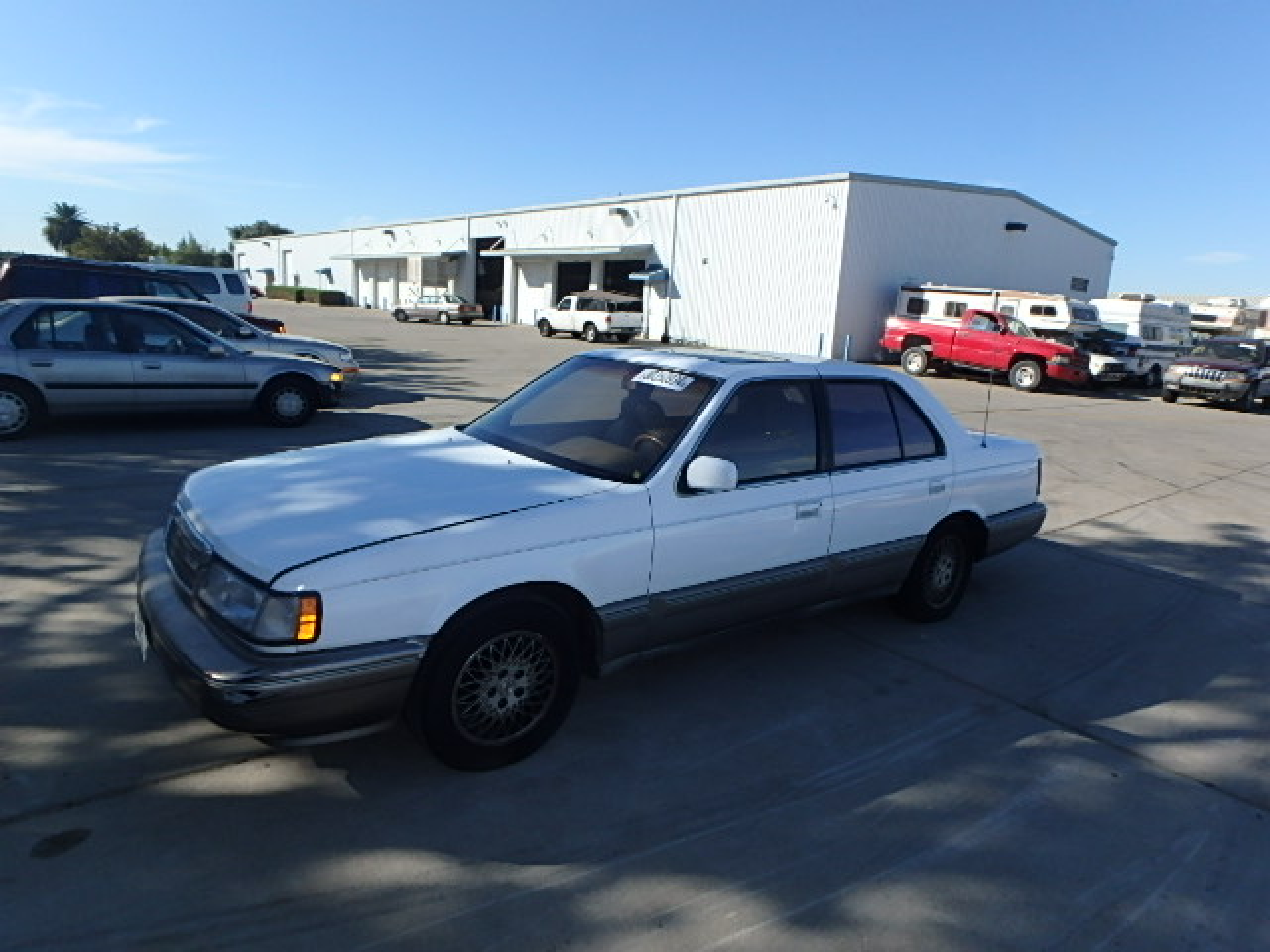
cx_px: 635
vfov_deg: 63.4
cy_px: 476
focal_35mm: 21
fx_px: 770
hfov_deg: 79.0
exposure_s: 1/400
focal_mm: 3.7
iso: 125
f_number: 6
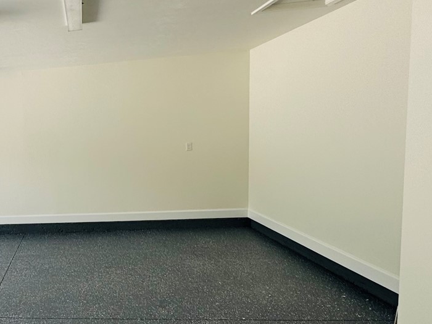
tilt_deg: -7.0
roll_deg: +3.7
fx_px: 399
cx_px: 9
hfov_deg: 48.0
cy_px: 182
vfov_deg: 44.1
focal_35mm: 32
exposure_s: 1/164
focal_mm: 2.22
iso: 40
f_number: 2.2
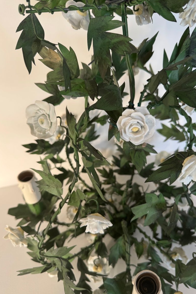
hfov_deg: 49.5
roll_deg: +1.3
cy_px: 153
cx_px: 109
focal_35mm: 26
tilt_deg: -43.8
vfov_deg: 69.4
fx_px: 212
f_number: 1.78
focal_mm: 6.76
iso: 64
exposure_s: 1/147
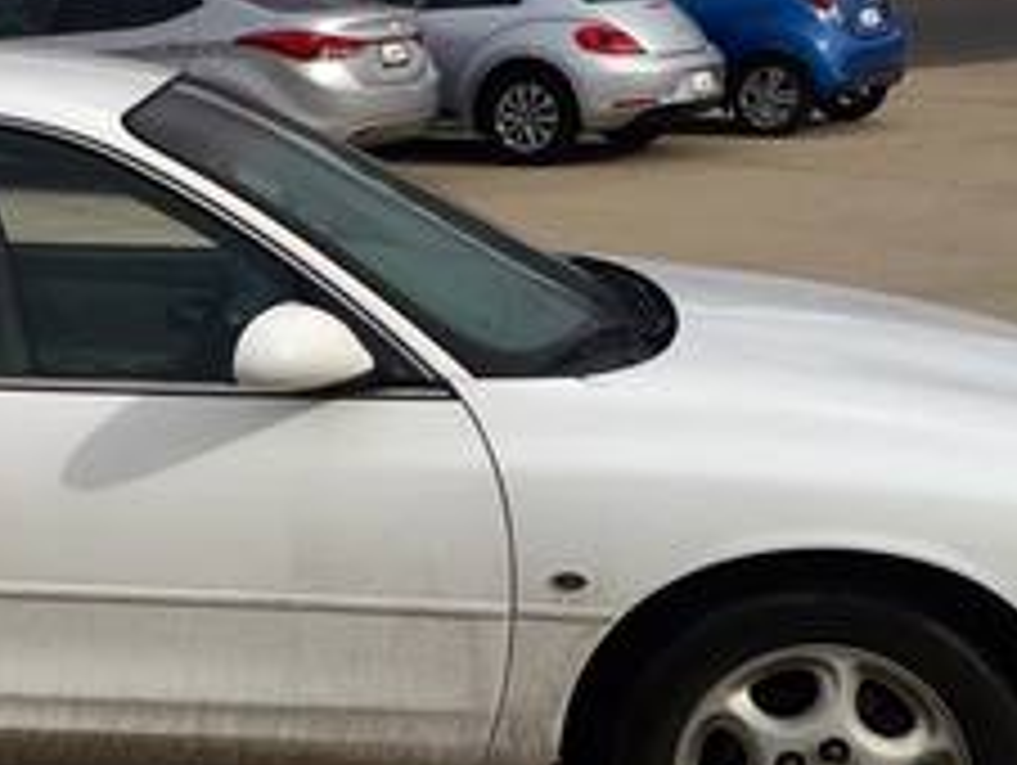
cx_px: 22
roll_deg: +1.1
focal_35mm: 82
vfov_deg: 18.0
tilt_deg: -10.2
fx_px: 2412
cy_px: 468
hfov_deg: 22.9
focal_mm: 4.15
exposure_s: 1/2825
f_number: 2.2
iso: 32
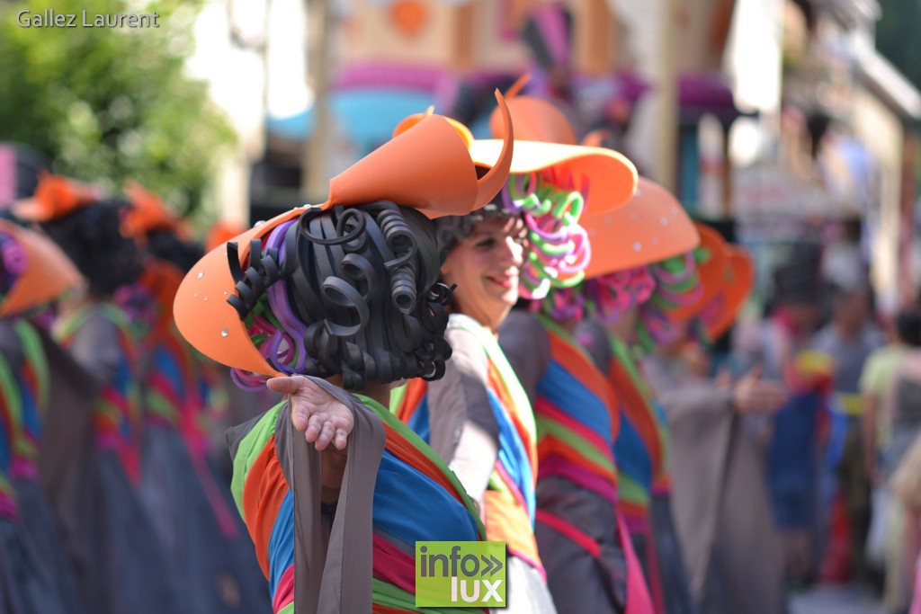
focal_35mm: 225
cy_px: 307
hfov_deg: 9.1
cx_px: 460
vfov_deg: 6.1
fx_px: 5757
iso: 100
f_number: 3.5
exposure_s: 1/250
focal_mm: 150
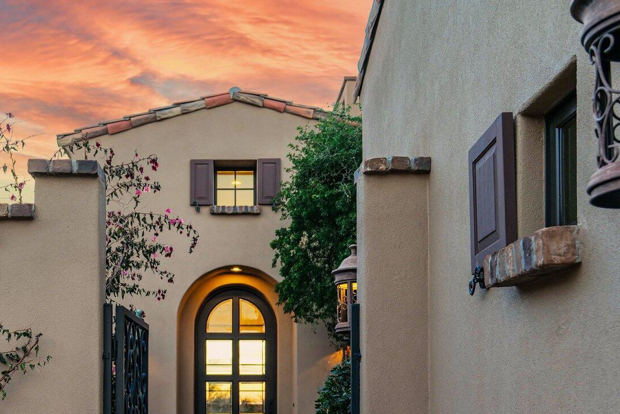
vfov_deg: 26.5
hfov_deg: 39.9
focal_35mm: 49
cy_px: 384
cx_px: 213
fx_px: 844
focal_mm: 26
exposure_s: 1/60
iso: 400
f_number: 4
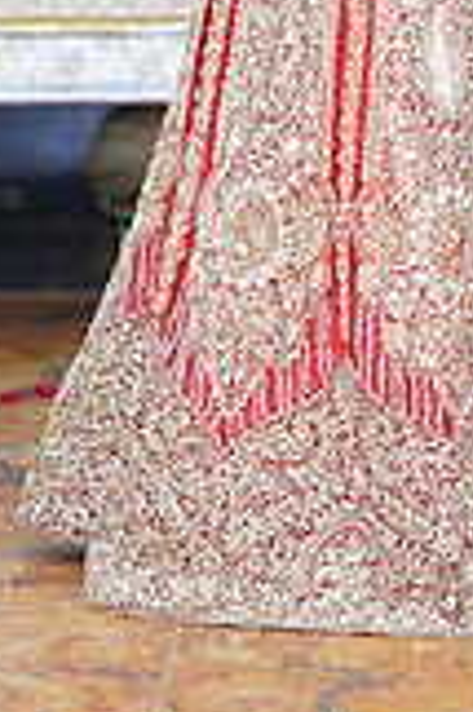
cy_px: -522
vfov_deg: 6.6
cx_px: 537
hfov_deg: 4.5
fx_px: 6063
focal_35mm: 307
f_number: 2.8
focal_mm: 85
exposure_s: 1/160
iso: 640
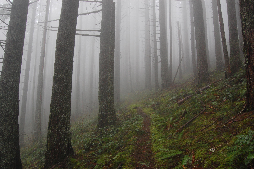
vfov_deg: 47.8
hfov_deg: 67.4
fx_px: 190
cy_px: 84
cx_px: 127
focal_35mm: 27
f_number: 7.1
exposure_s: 1/20
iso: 800
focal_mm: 18
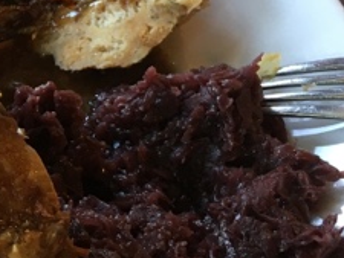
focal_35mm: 103
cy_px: 67
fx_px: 1024
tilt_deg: -46.2
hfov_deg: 17.5
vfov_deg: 14.3
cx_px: -144
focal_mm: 4.15
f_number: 2.2
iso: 80
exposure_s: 1/33
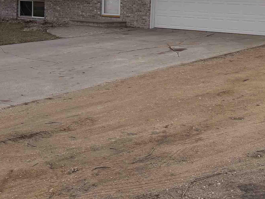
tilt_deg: -2.5
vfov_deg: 23.9
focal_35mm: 60
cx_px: 205
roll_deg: -2.2
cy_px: 29
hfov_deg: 31.5
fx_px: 459
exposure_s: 1/861
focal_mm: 5.96
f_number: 1.6
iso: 64
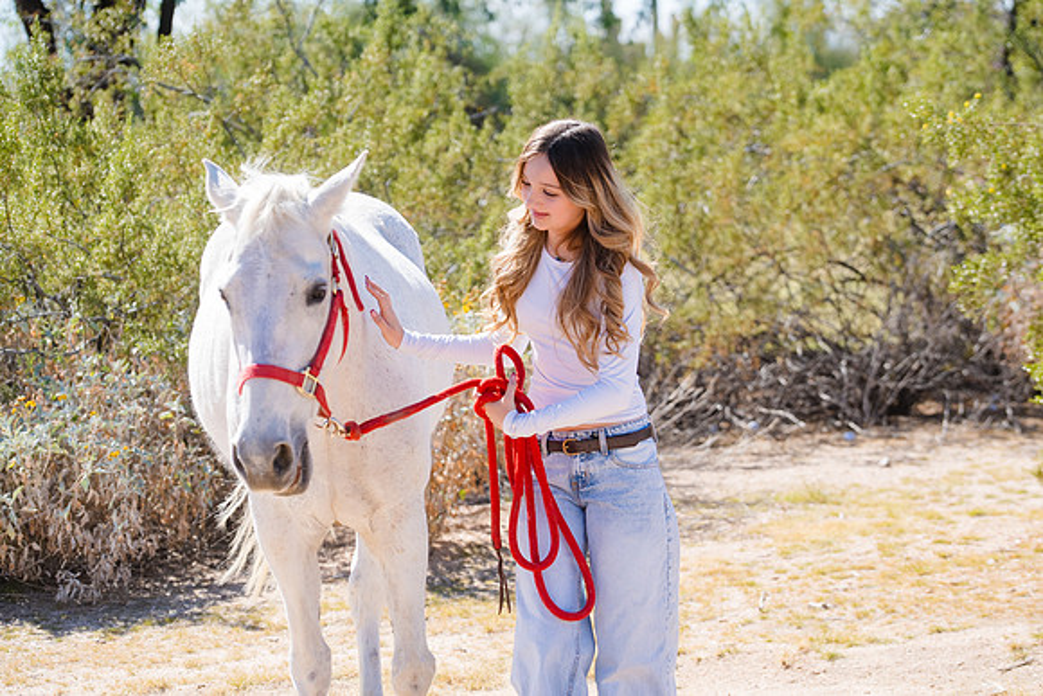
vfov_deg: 10.6
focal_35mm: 130
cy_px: 348
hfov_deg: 15.8
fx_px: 3767
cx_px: 522
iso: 250
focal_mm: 130
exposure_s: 1/800
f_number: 5.6
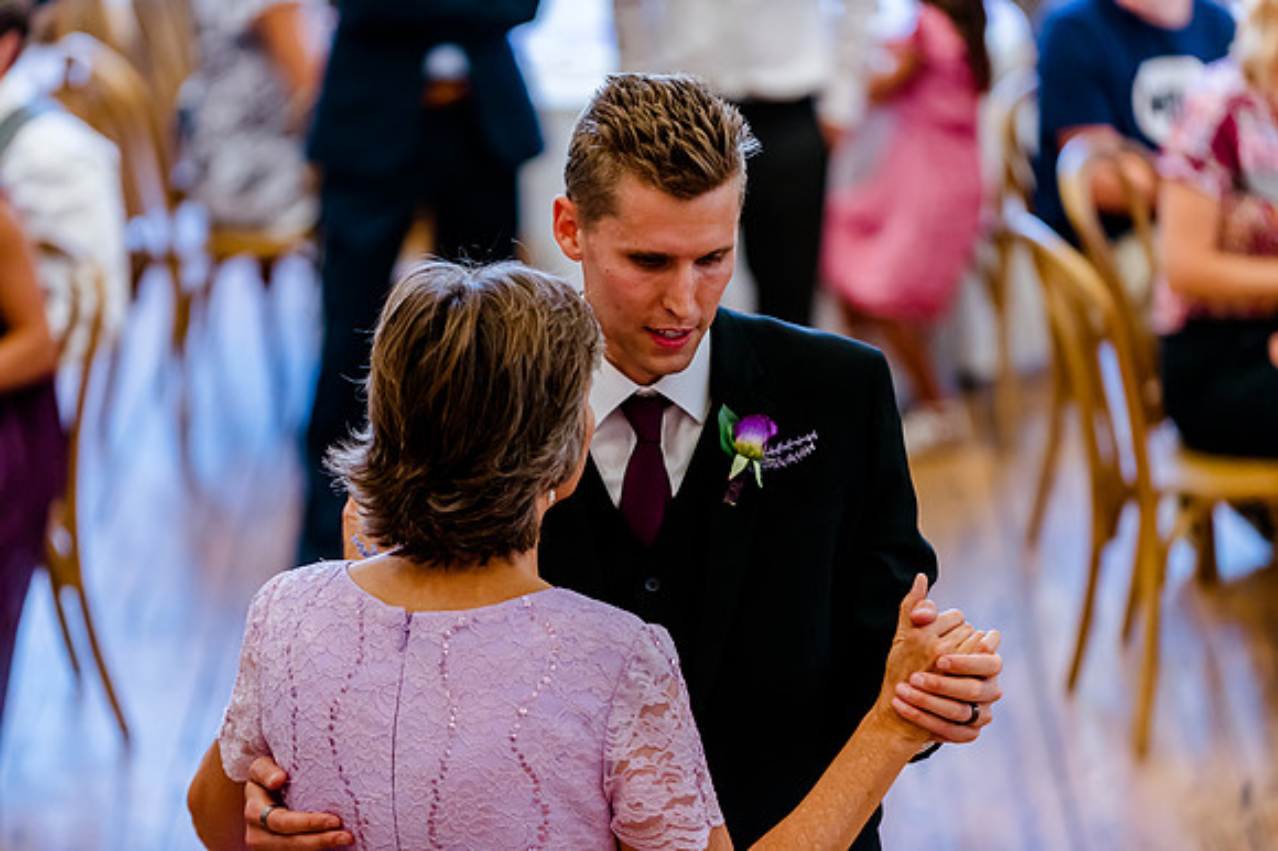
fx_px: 5322
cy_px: 426
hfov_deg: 13.7
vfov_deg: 9.1
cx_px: 639
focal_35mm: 150
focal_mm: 150
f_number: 2.8
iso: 2500
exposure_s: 1/640
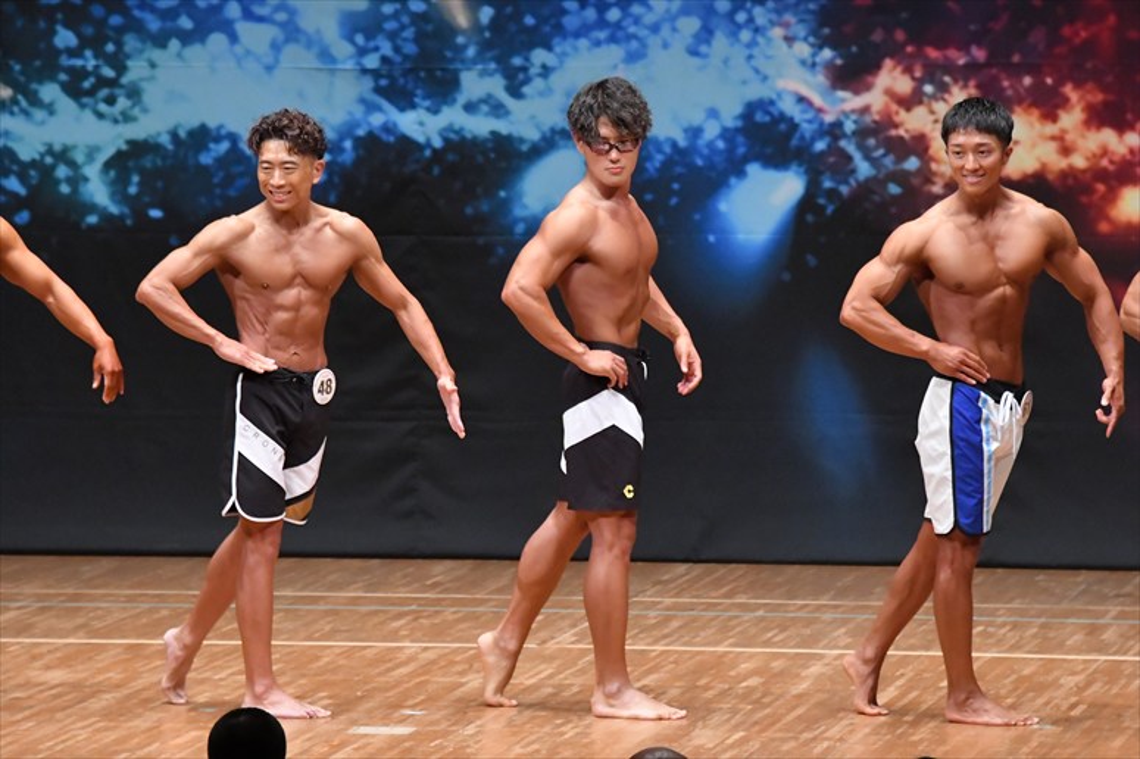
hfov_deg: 8.1
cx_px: 570
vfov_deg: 5.4
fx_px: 8071
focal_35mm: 255
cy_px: 380
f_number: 5.6
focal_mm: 170
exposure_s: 1/400
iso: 8000
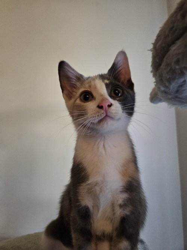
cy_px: 125
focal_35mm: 23
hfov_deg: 58.9
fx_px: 166
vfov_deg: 73.9
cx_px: 94
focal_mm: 5.4
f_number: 1.8
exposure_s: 1/24
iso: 640
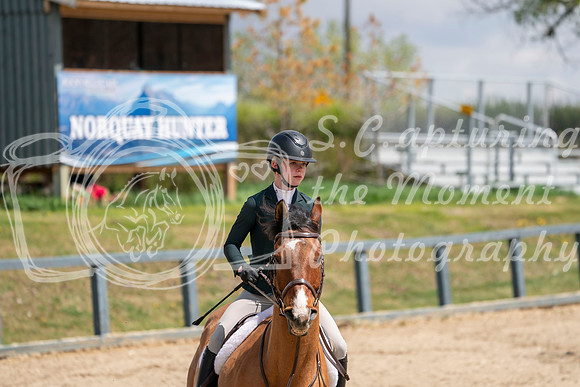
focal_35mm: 247
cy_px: 194
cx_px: 290
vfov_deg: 5.6
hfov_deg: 8.3
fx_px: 3980
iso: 100
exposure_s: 1/500
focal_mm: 247
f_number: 5.6
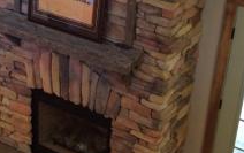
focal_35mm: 87
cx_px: 73
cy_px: 66
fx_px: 579
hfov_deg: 23.6
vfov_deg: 15.1
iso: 320
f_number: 2.2
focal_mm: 4.12
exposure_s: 1/30
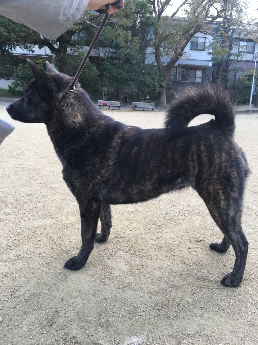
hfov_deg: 48.2
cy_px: 172
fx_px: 288
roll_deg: -2.5
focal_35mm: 29
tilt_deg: -14.0
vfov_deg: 61.7
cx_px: 129
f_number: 2.2
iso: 40
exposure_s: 1/100
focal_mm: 4.15
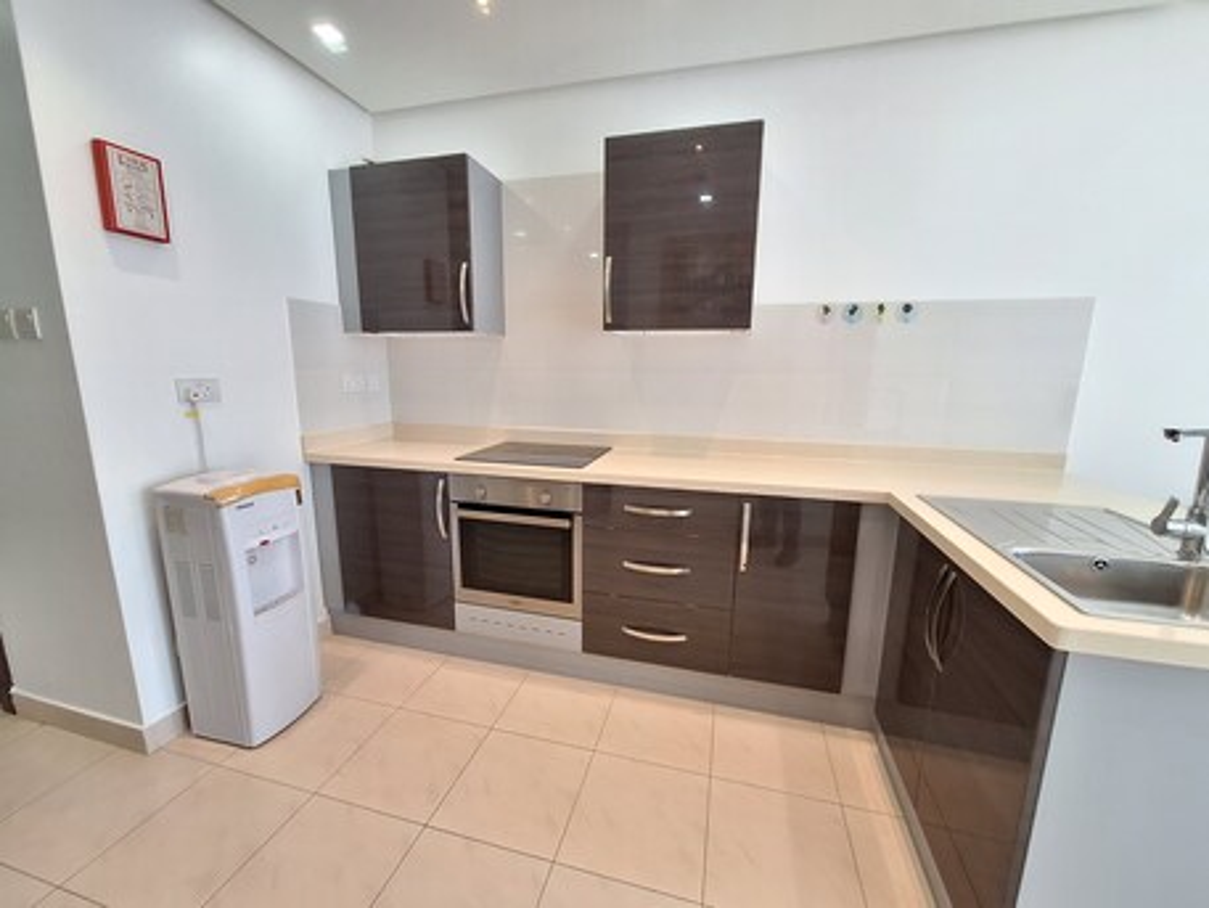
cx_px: 604
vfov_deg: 89.9
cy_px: 454
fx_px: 454
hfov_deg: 106.2
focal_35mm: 13
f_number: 2.2
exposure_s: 1/50
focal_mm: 1.74
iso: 125
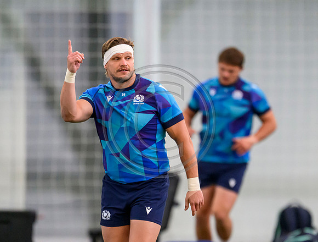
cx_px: 163
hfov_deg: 2.0
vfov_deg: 1.5
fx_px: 8927
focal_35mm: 968
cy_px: 160
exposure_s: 1/1250
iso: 6400
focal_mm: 560
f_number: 4
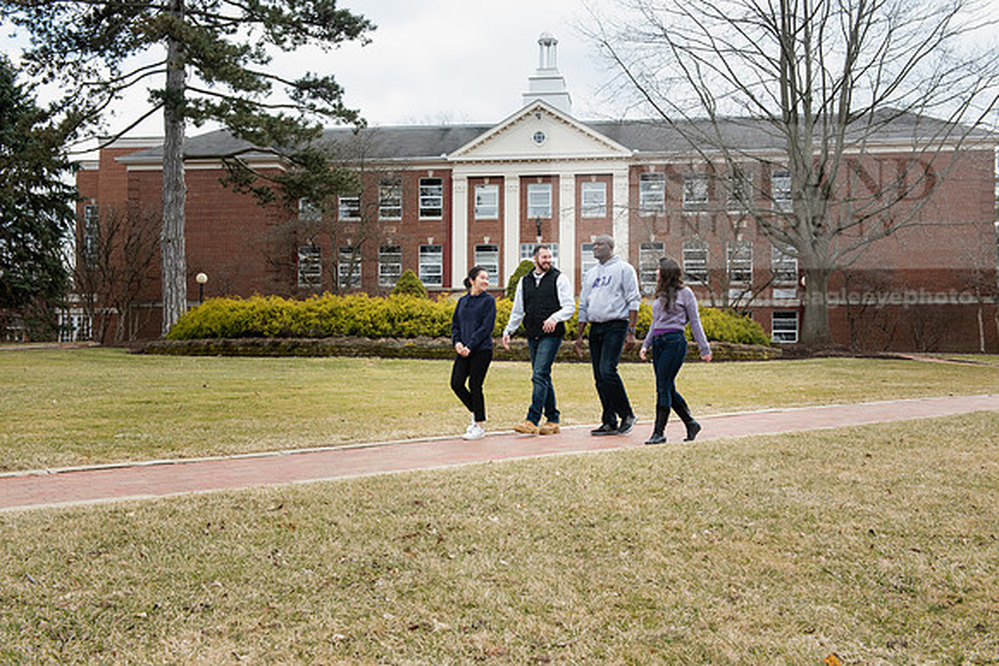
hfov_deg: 48.4
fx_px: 1110
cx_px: 500
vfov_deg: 33.4
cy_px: 333
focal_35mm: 40
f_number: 8
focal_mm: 40
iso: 640
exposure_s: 1/400
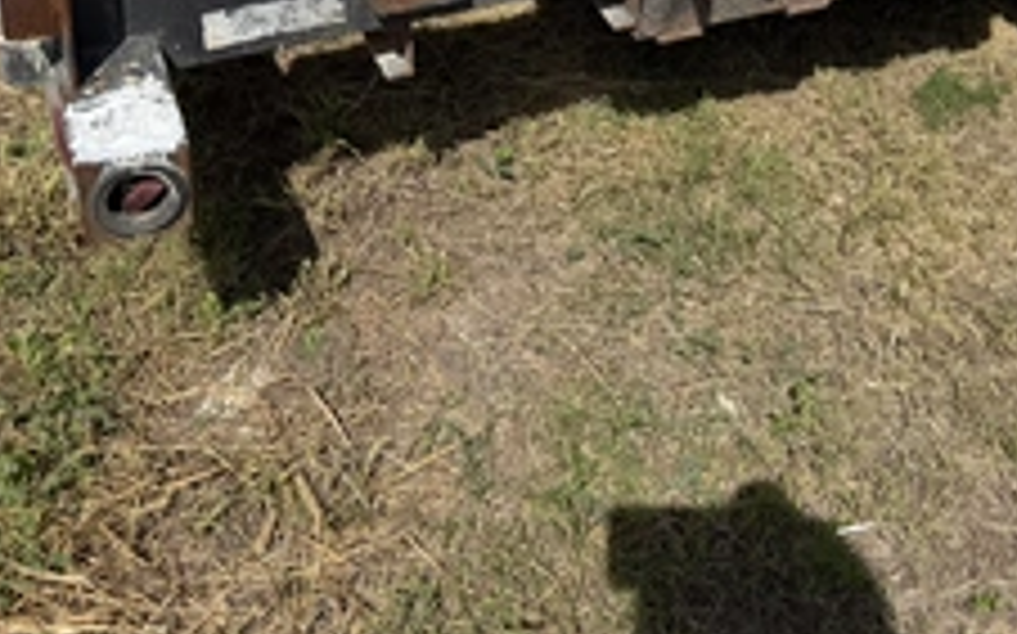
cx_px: 639
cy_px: -22
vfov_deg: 26.8
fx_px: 1247
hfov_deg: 44.0
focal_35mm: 45
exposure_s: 1/6173
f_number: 1.78
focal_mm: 6.76
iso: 80
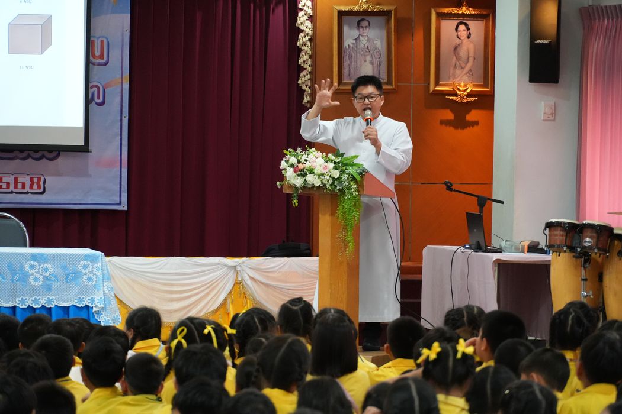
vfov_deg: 6.8
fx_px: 3498
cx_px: 311
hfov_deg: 10.2
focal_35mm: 202
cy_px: 207
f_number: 5.6
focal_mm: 135
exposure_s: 1/60
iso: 4000
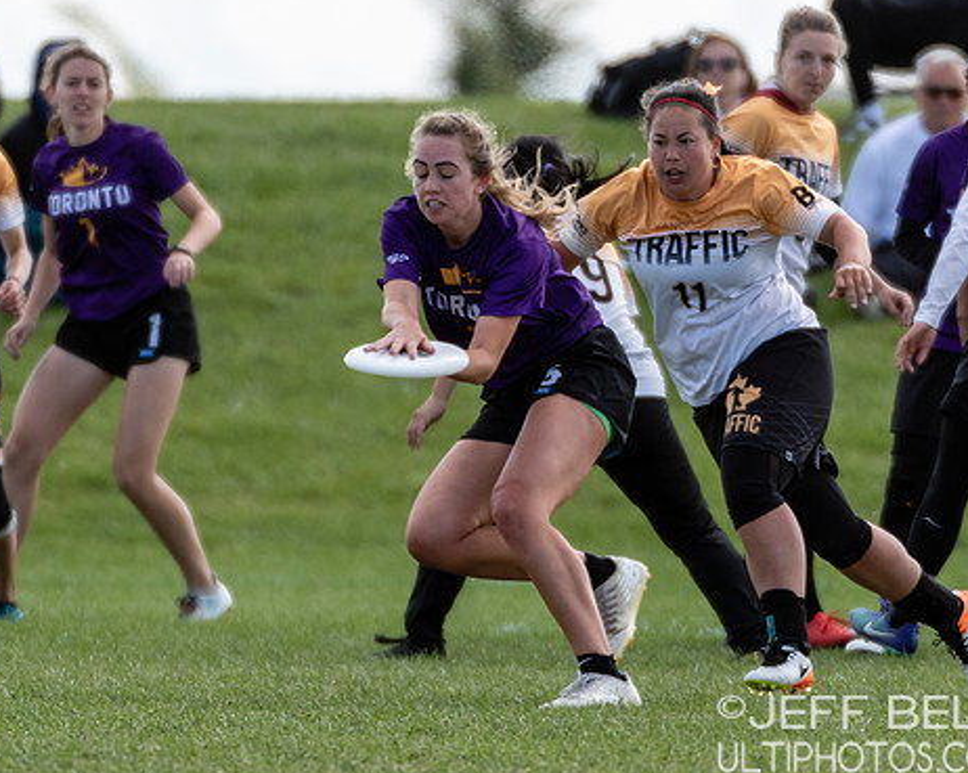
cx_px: 456
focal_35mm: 1247
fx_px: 35703
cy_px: 340
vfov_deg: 1.2
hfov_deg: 1.6
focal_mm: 400
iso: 100
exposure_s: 1/1000
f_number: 4
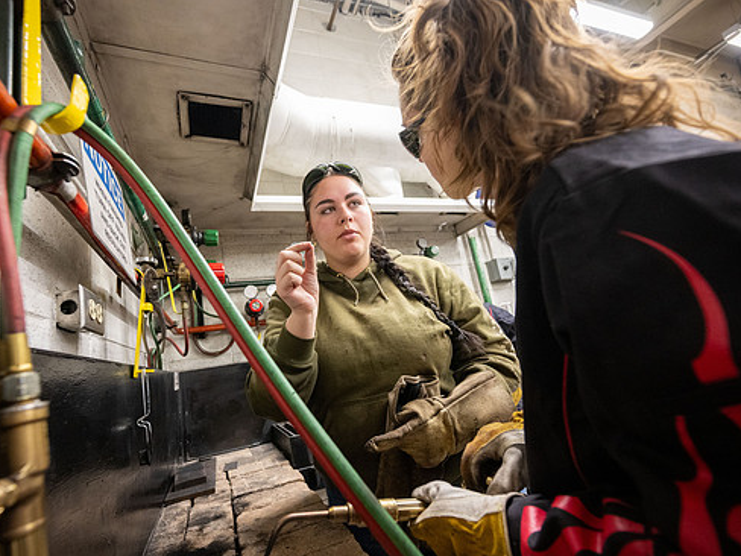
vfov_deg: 78.0
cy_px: 292
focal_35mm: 16
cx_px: 333
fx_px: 343
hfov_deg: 94.2
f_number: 4
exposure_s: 1/100
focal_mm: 14
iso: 2500
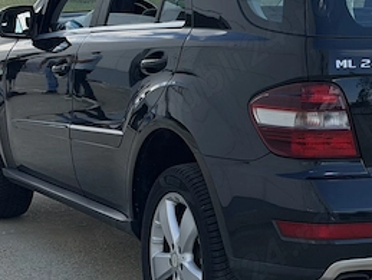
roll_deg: -0.3
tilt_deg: -5.0
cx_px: 343
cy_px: 75
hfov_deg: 17.4
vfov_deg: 13.3
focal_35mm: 111
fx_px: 1195
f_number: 1.78
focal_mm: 6.76
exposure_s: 1/3096
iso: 80
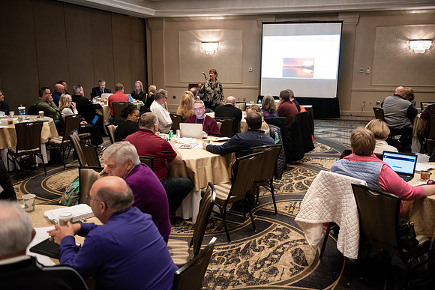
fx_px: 411
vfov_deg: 38.9
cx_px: 218
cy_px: 145
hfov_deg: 55.8
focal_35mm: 34
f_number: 2.8
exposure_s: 1/160
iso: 5000
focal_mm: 34
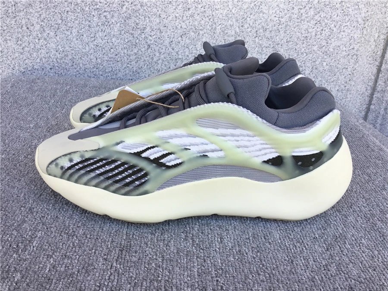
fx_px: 347
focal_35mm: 31
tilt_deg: -26.4
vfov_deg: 45.4
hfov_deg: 58.4
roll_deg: -3.3
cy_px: 146
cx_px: 194
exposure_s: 1/112
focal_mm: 3.3
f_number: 2.4
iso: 25
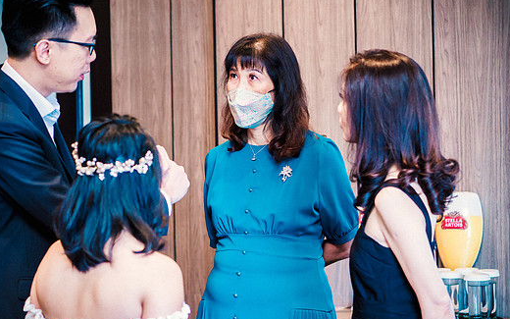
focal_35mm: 110
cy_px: 162
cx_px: 247
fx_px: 1529
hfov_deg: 18.9
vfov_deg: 11.9
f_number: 1.8
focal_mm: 45
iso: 800
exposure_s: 1/125
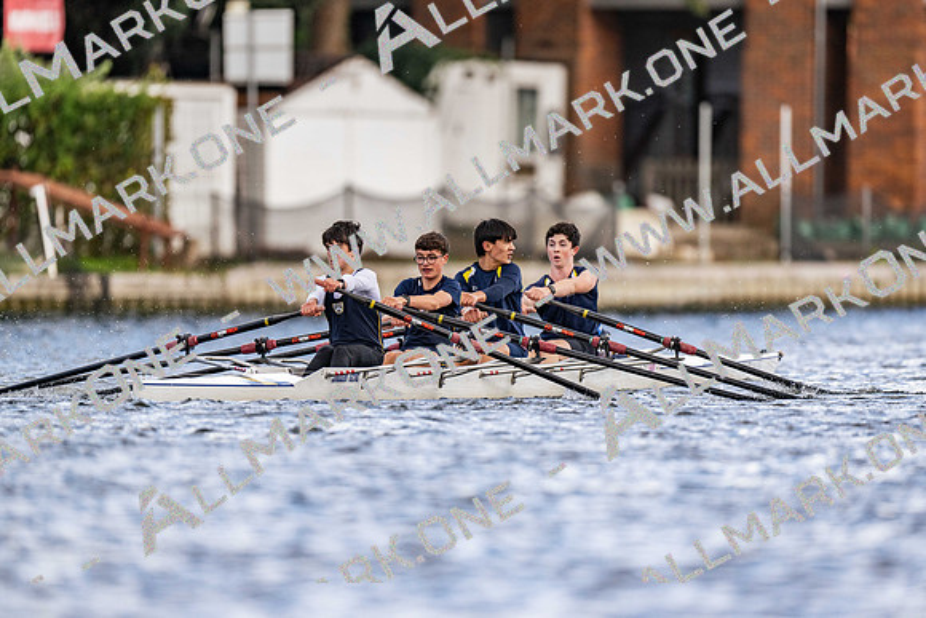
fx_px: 15444
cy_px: 309
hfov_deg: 3.4
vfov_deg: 2.3
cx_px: 463
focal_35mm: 600
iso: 560
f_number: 4
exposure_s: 1/2500
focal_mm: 600
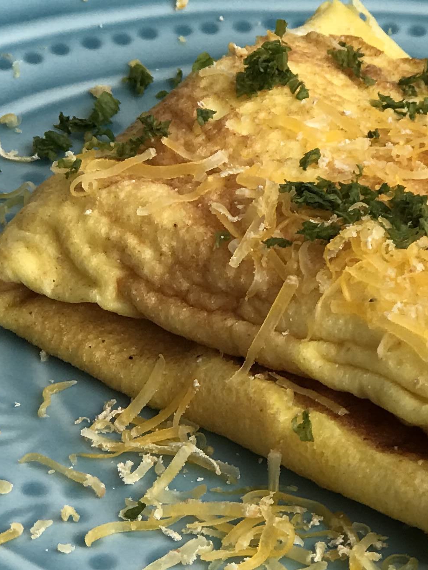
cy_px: 201
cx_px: 368
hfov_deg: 8.5
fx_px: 2885
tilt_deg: -32.0
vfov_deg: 11.3
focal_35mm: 175
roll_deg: -0.2
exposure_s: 1/156
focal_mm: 6.6
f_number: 2.8
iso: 20
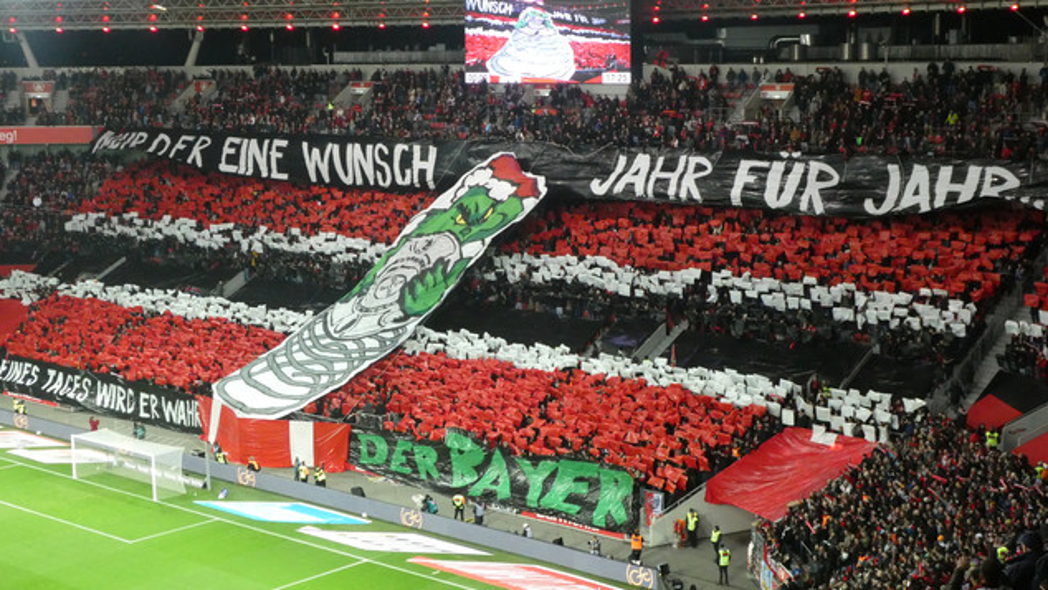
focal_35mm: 55
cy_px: 299
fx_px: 1529
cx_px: 521
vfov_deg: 21.8
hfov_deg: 37.8
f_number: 4.1
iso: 800
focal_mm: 9
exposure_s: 1/80
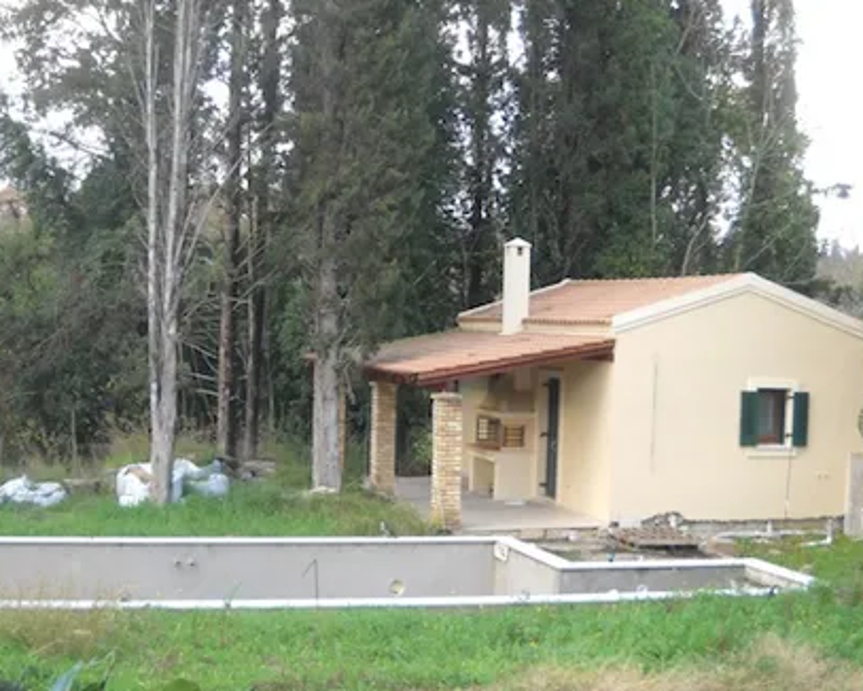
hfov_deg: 31.7
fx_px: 1508
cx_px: 284
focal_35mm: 59
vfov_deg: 25.8
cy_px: 369
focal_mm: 6.72
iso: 64
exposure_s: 1/47
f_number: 3.1
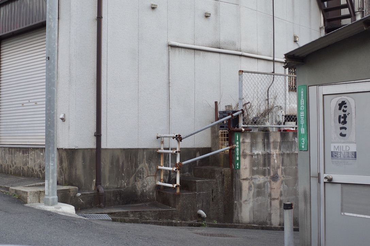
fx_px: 483
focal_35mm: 47
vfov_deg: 28.6
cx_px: 185
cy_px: 123
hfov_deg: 41.9
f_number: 3.5
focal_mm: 18.3
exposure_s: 1/80
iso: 200
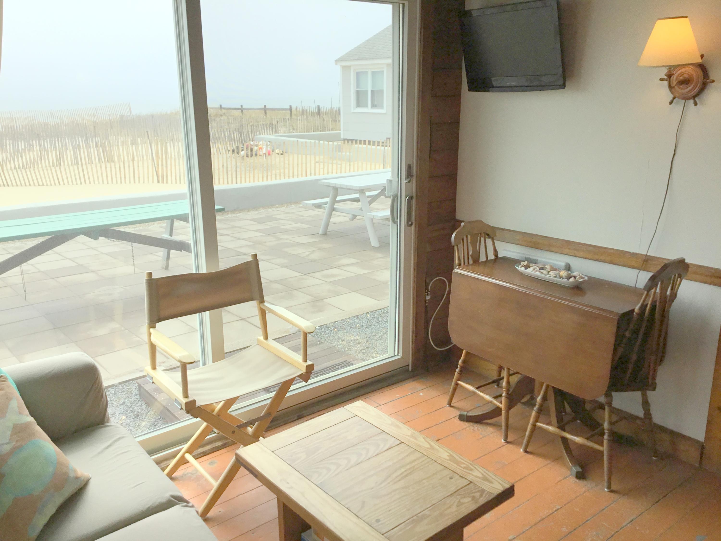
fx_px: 646
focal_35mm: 31
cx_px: 360
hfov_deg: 58.4
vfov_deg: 45.4
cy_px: 270
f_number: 2.4
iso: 25
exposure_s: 1/762
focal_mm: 3.3
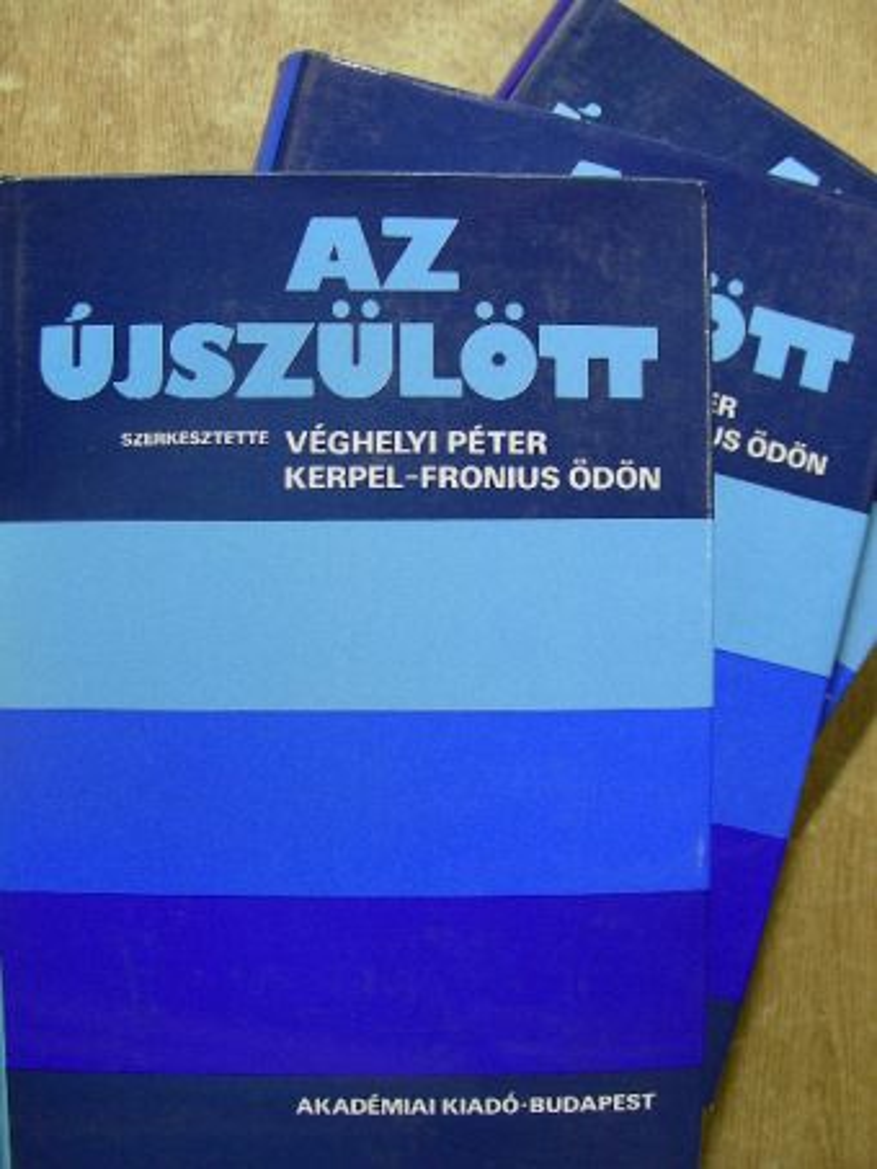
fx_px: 1283
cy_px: 584
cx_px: 438
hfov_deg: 37.7
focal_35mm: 38
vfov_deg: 49.0
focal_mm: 6.3
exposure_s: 1/17.6
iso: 50
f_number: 3.5
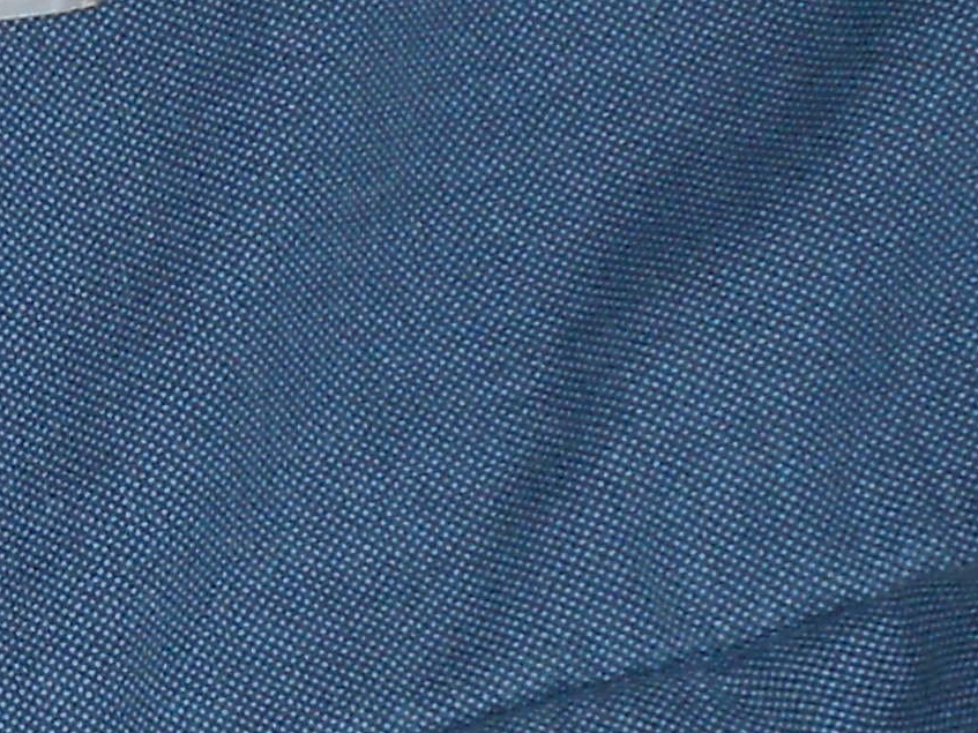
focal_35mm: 185
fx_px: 5226
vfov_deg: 8.0
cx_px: -1316
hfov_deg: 9.6
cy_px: 848
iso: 80
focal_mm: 6
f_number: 3.9
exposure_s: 1/30
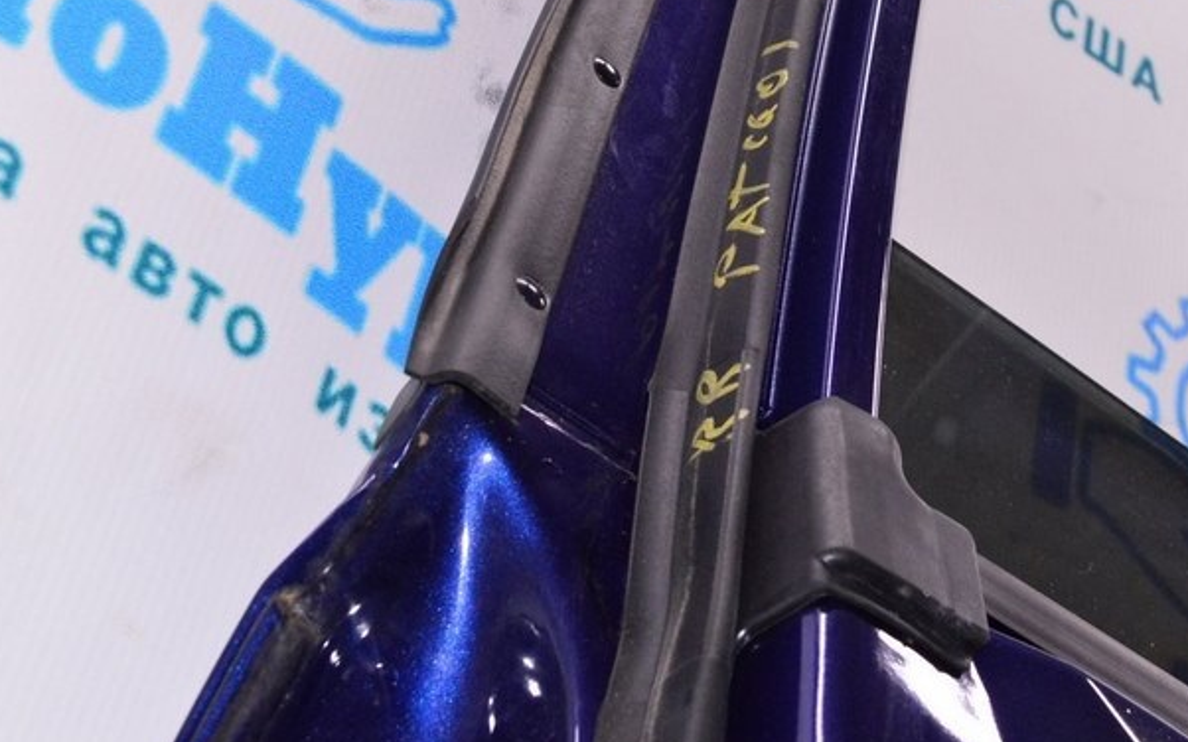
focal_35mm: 78
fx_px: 2525
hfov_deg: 26.5
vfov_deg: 16.6
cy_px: 113
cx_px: 618
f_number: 8
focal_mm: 30
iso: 1600
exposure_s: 1/200
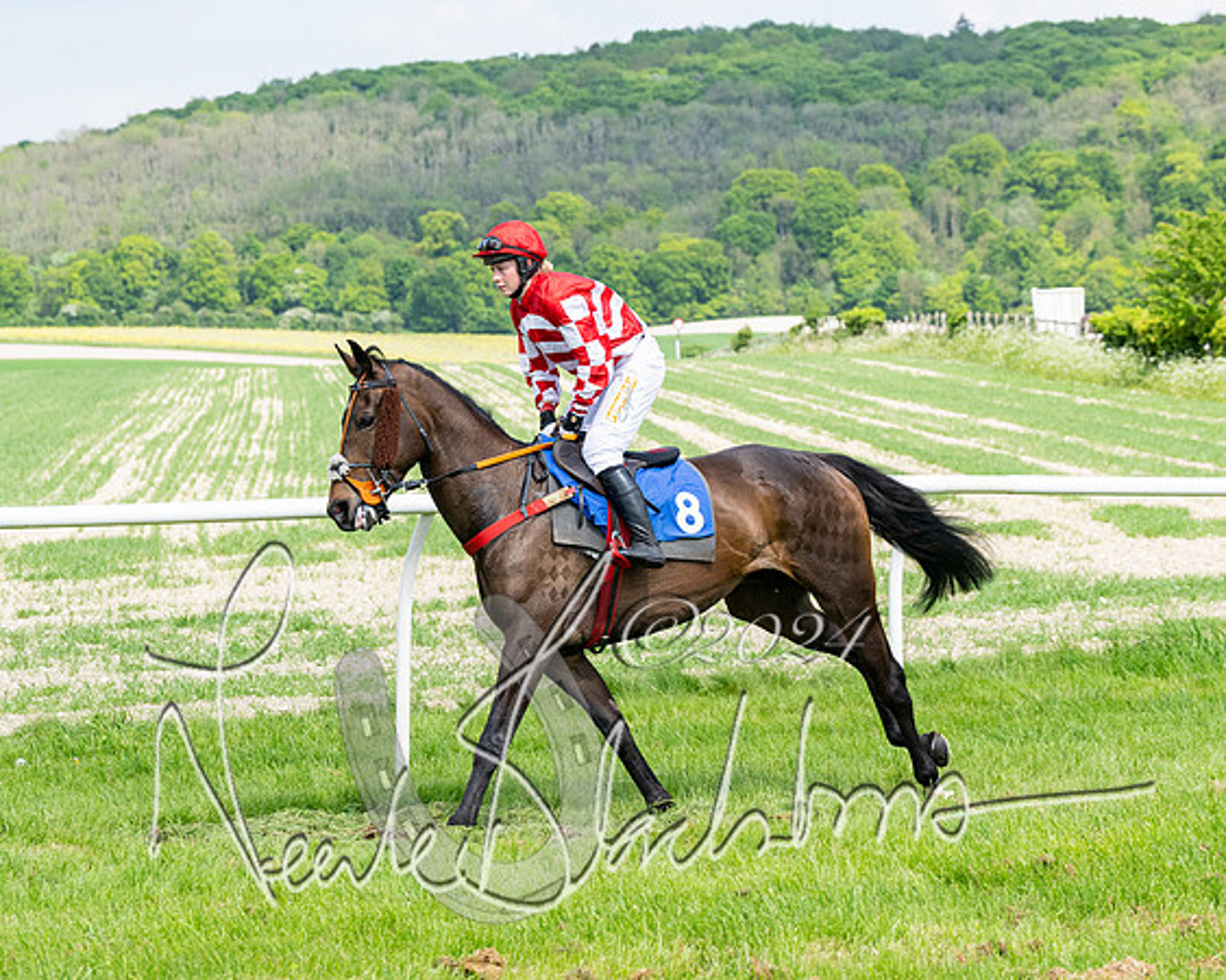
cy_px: 420
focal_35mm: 128
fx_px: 4652
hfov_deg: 15.0
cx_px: 613
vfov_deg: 12.0
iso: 400
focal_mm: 85
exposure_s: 1/2000
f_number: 5
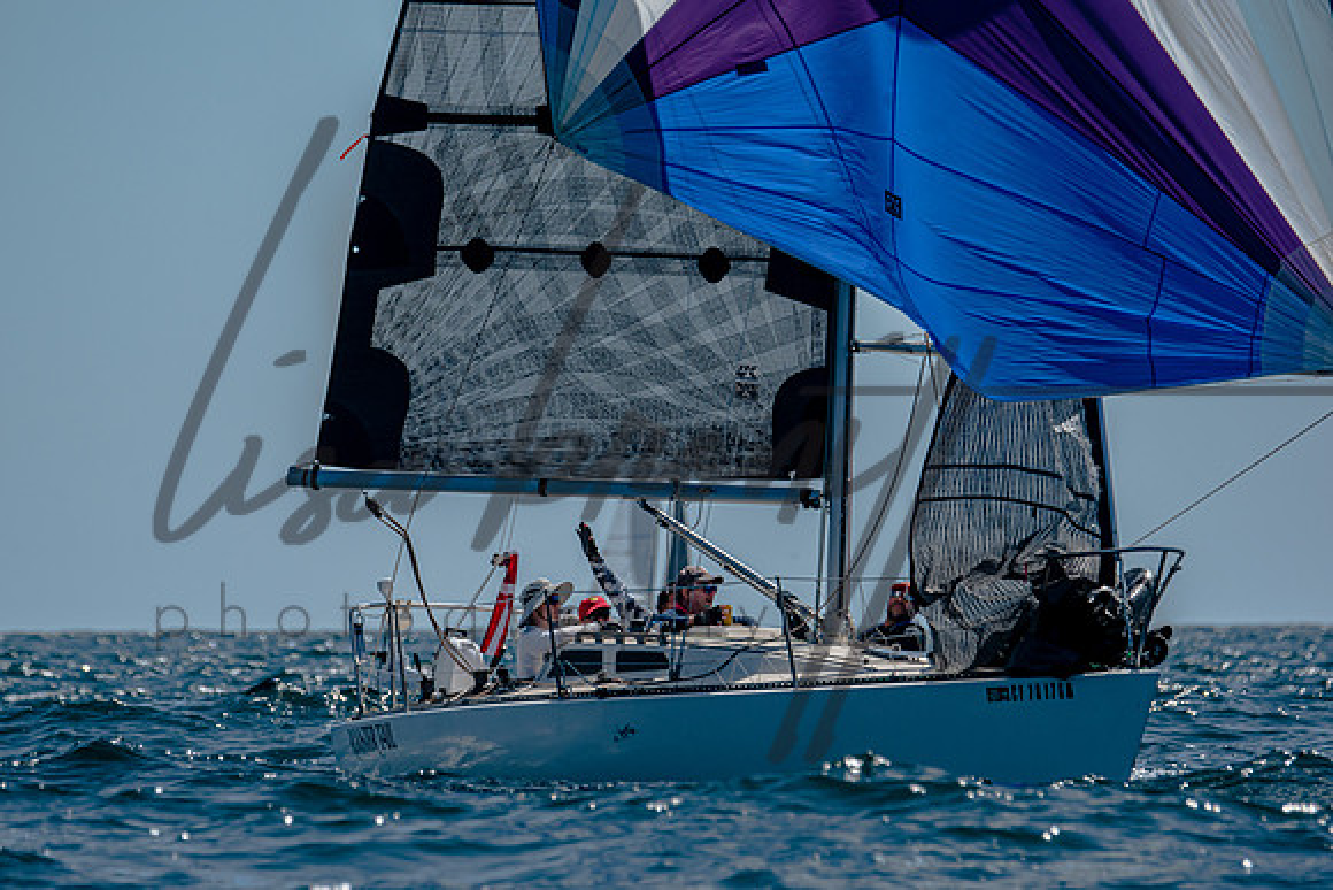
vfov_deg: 2.9
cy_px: 445
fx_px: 17429
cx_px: 666
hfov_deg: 4.4
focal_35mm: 471
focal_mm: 310
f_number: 5.6
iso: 200
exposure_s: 1/2500
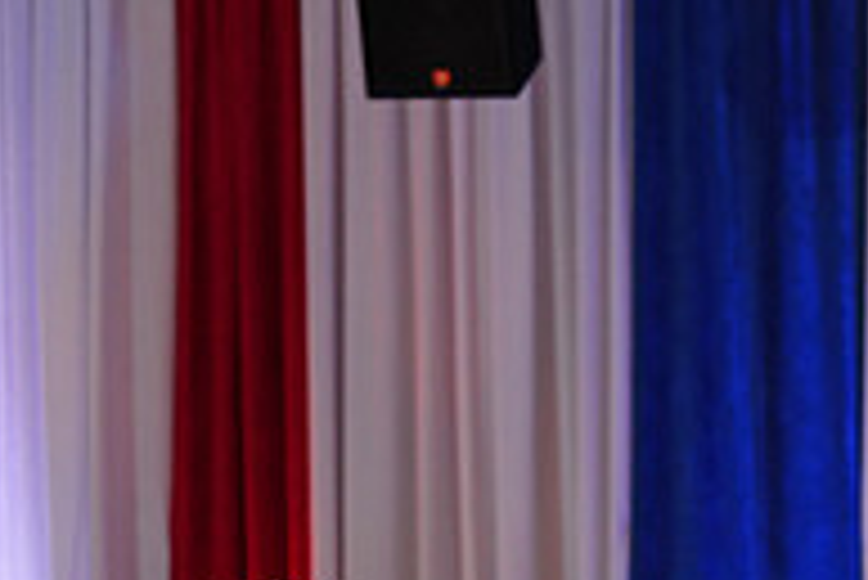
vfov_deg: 4.3
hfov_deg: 6.5
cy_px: 1120
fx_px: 7600
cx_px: 776
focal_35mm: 315
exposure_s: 1/160
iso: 1600
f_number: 5
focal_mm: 105
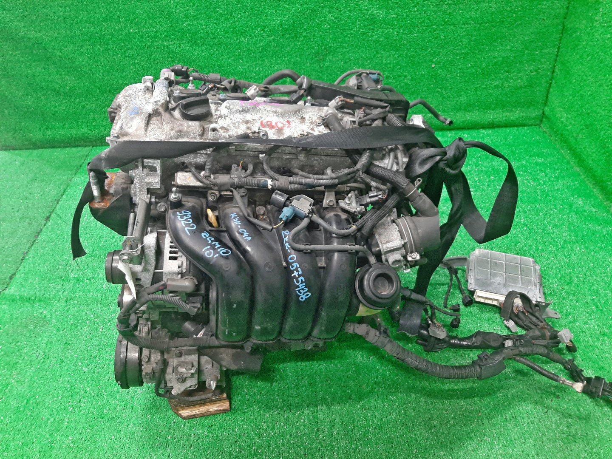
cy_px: 230
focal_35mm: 26
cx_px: 306
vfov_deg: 53.1
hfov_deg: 67.3
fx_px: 460
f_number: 1.7
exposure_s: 1/50
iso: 196
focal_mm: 3.93
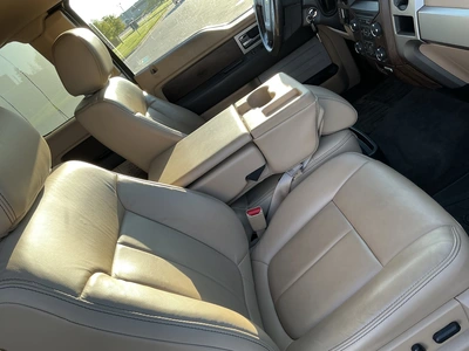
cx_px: 234
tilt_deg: -24.3
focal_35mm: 28
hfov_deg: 63.4
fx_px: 379
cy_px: 176
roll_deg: +40.1
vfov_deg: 49.7
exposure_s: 1/169
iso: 20
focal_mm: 3
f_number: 1.8
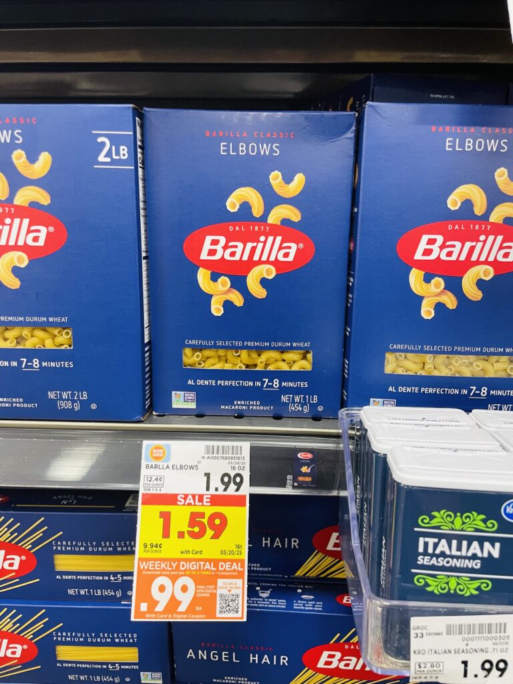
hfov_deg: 53.1
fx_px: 514
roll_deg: +0.4
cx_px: 256
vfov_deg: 67.3
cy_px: 342
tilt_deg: -14.7
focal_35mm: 26
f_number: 1.6
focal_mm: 4.2
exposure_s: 1/60
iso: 200
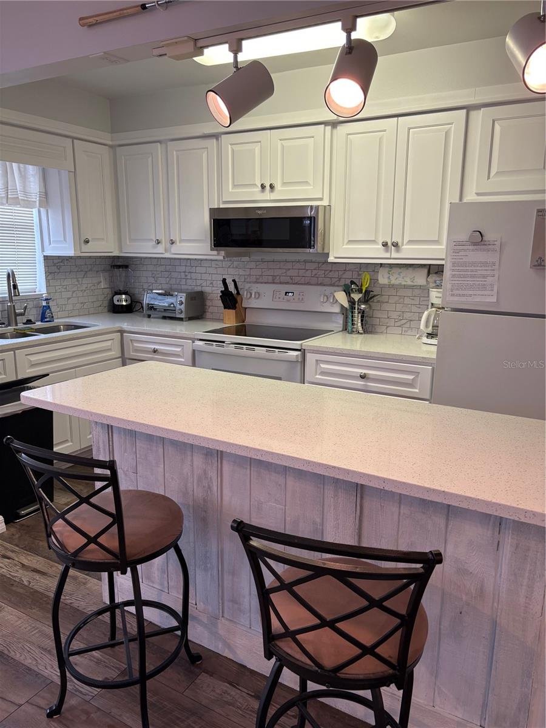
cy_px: 364
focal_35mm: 26
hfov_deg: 53.1
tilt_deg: -11.6
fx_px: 547
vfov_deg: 67.3
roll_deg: -0.5
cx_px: 273
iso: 100
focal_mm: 5.96
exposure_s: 1/60
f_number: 1.6
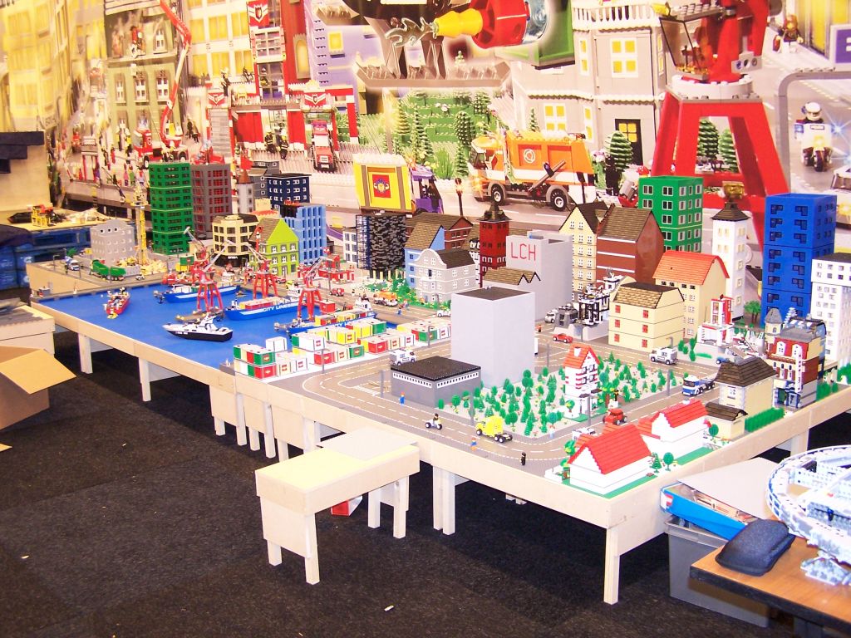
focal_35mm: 38
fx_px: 934
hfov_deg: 49.0
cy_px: 319
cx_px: 426
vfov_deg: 37.7
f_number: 2.8
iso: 140
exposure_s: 1/6
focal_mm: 6.3
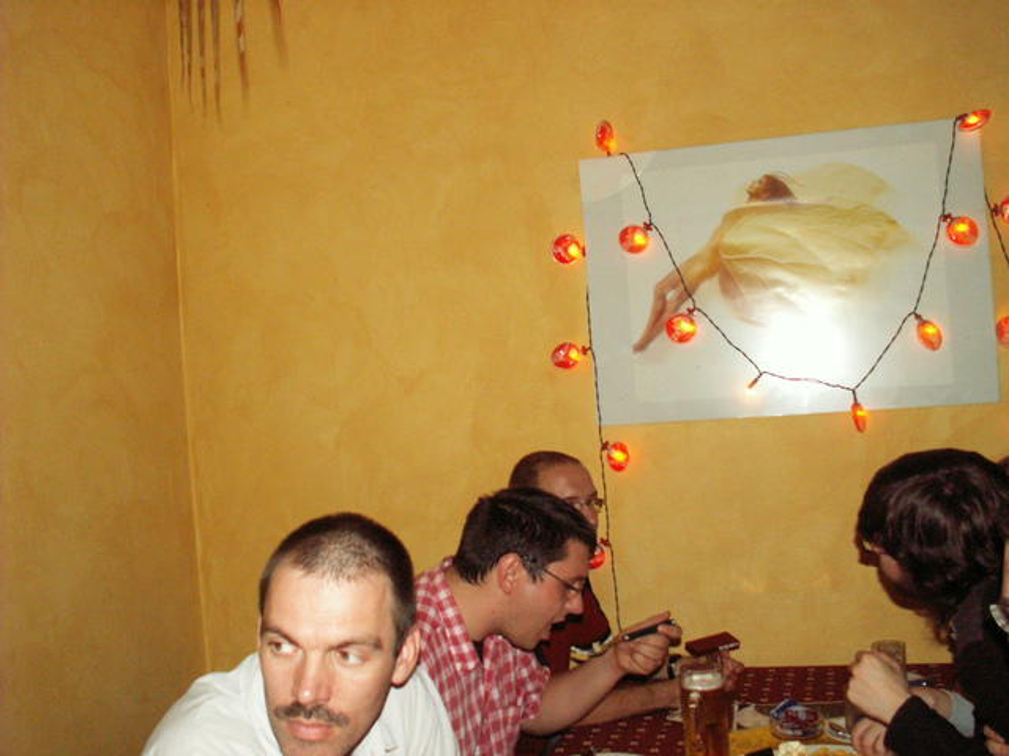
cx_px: 504
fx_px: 1020
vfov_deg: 40.7
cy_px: 378
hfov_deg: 52.6
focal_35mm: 35
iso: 160
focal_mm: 5.86
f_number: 2.8
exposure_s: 1/40
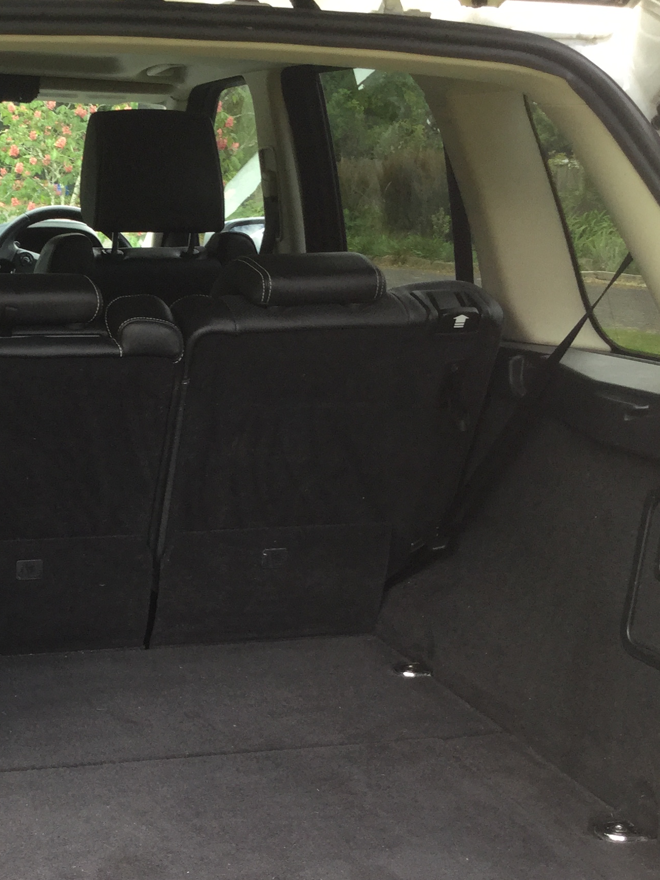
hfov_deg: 24.0
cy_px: 593
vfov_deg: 32.4
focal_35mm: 59
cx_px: 44
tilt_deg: -19.4
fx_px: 1500
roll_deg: -1.8
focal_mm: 3.3
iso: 40
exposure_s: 1/100
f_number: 2.4
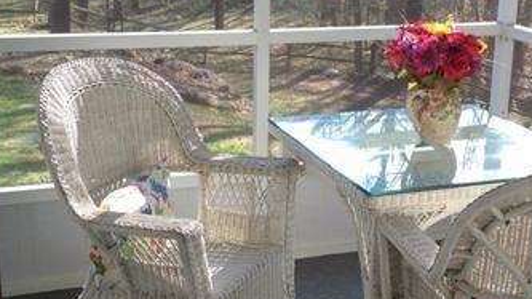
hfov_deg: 31.3
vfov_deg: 18.0
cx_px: 345
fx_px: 945
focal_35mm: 67
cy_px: 138
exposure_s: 1/127
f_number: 2.4
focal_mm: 3.3
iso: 32
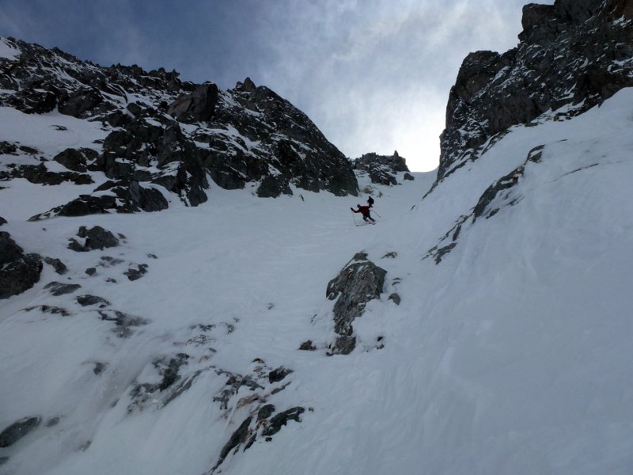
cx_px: 316
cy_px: 238
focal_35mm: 24
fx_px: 439
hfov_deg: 71.6
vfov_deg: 56.8
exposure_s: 1/2000
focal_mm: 4.3
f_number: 5
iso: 100
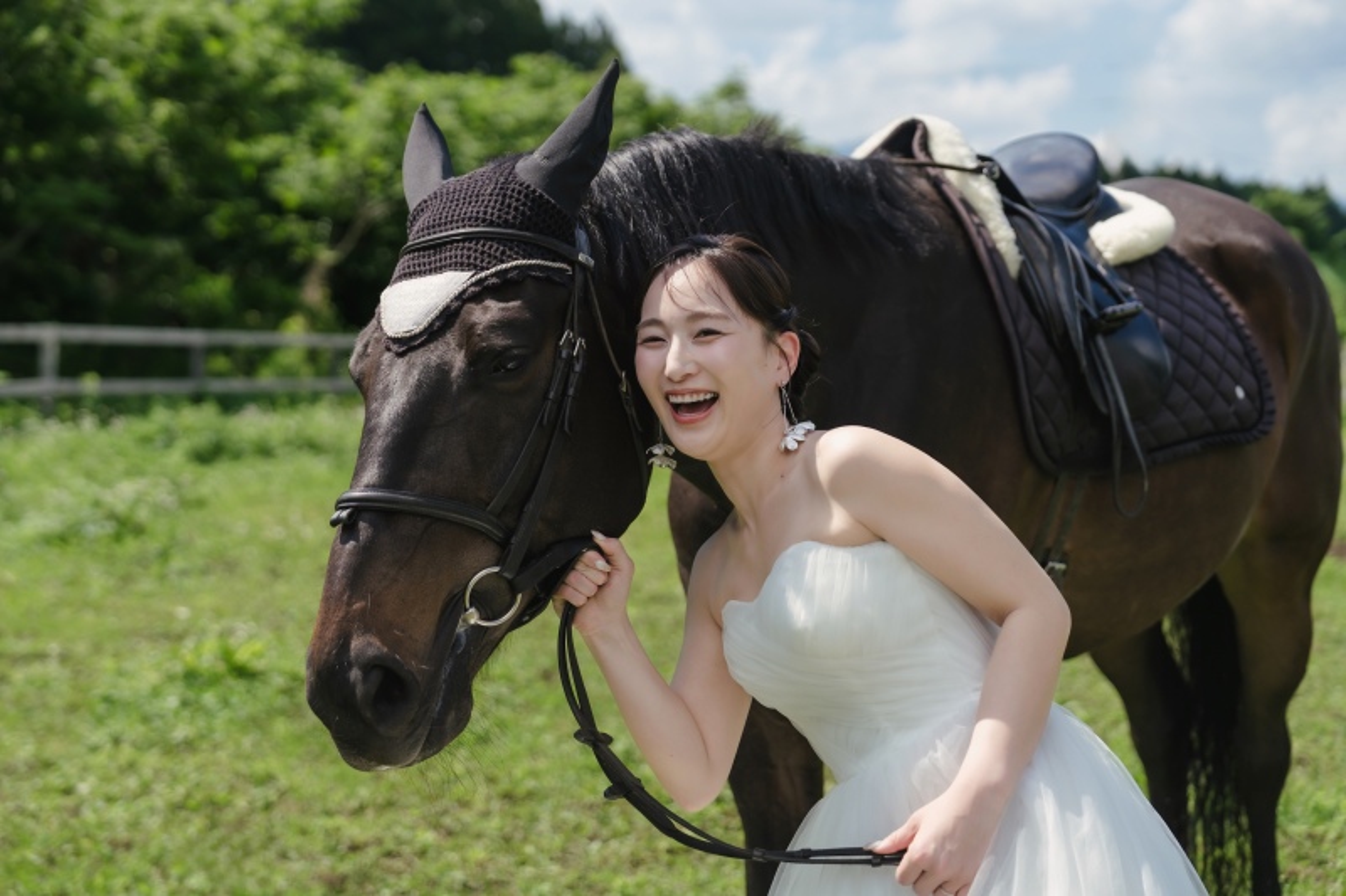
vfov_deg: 24.6
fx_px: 2056
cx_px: 673
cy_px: 448
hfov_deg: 36.3
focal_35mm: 55
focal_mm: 55
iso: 100
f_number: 2.8
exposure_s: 1/2000
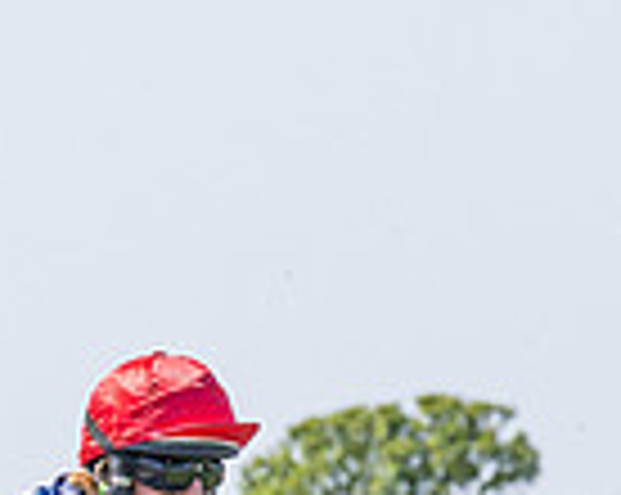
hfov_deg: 3.7
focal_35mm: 517
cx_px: 306
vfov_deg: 3.0
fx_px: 9489
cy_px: 752
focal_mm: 70
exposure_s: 1/1600
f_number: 4
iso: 200
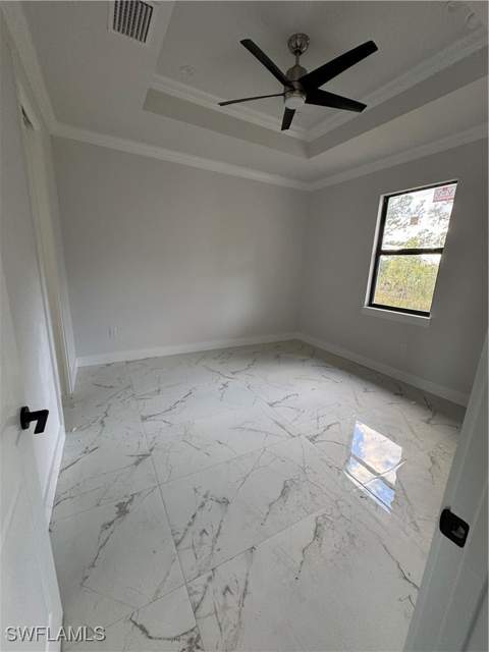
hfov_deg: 85.7
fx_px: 264
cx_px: 244
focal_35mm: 14
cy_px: 326
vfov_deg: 102.1
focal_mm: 2.22
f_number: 2.2
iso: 500
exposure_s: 1/60
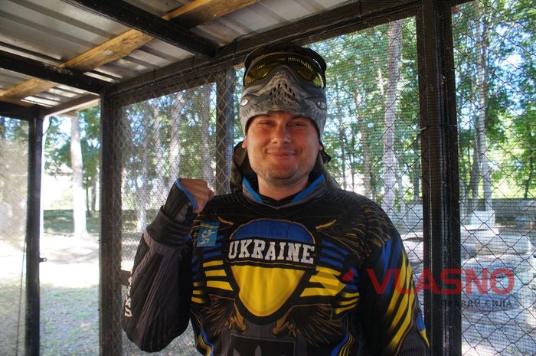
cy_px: 178
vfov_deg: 43.5
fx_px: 446
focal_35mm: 30
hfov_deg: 62.0
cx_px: 268
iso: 800
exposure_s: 1/160
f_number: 4
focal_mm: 20
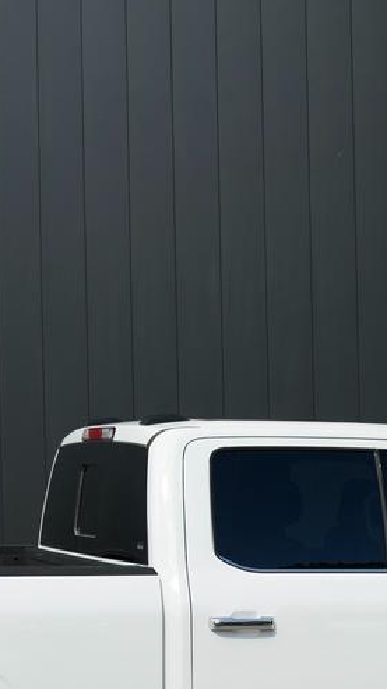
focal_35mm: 98
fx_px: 1789
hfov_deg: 12.3
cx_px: 254
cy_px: 587
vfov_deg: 21.4
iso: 250
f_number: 2.8
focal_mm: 24
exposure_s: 1/50
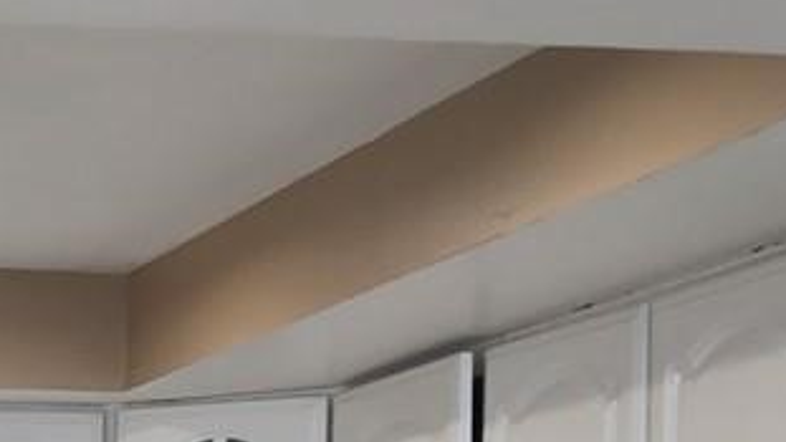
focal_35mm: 129
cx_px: -374
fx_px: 2689
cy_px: 849
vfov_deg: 8.9
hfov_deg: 15.4
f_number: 1.8
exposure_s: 1/120
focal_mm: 6.4
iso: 80
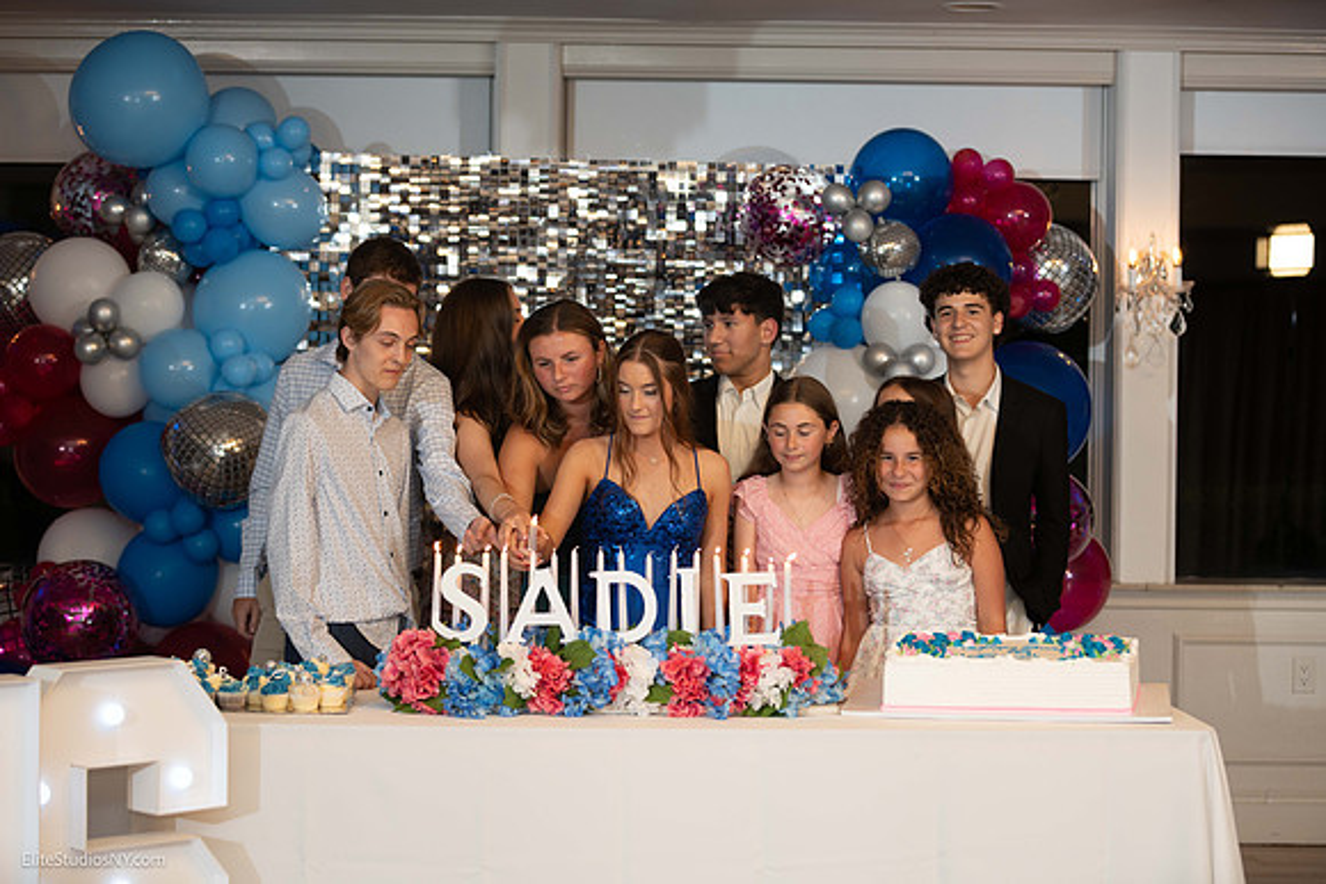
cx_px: 663
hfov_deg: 25.4
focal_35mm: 80
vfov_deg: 17.1
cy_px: 442
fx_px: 2947
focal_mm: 80
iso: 800
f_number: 2.8
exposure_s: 1/125
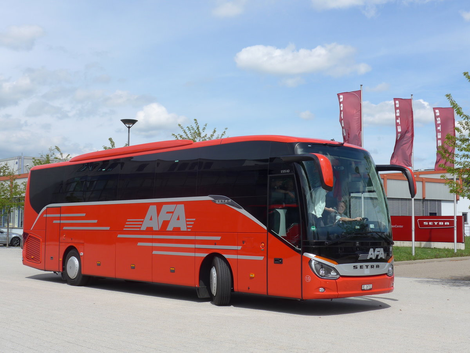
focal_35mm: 49
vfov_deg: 29.7
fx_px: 665
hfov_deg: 38.9
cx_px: 235
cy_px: 176
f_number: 3.2
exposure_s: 1/1600
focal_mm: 10.1
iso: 80
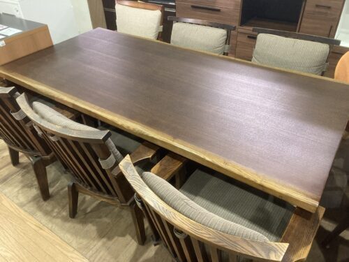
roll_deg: +2.3
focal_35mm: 28
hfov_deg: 63.4
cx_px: 174
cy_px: 131
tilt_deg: -37.4
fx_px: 282
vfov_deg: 49.7
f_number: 1.8
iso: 250
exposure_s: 1/50
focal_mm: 3.99
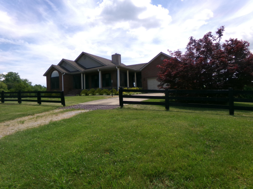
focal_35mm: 24
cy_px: 94
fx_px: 175
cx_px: 126
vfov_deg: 56.8
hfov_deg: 71.6
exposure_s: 1/120
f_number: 11.07
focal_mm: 4.3
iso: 100
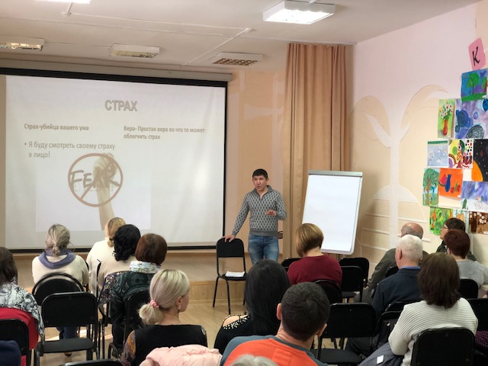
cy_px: 183
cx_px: 244
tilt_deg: -0.6
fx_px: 733
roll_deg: -0.5
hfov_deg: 36.8
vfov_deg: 28.0
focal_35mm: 52
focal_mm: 6
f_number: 2.4
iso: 80
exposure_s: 1/33
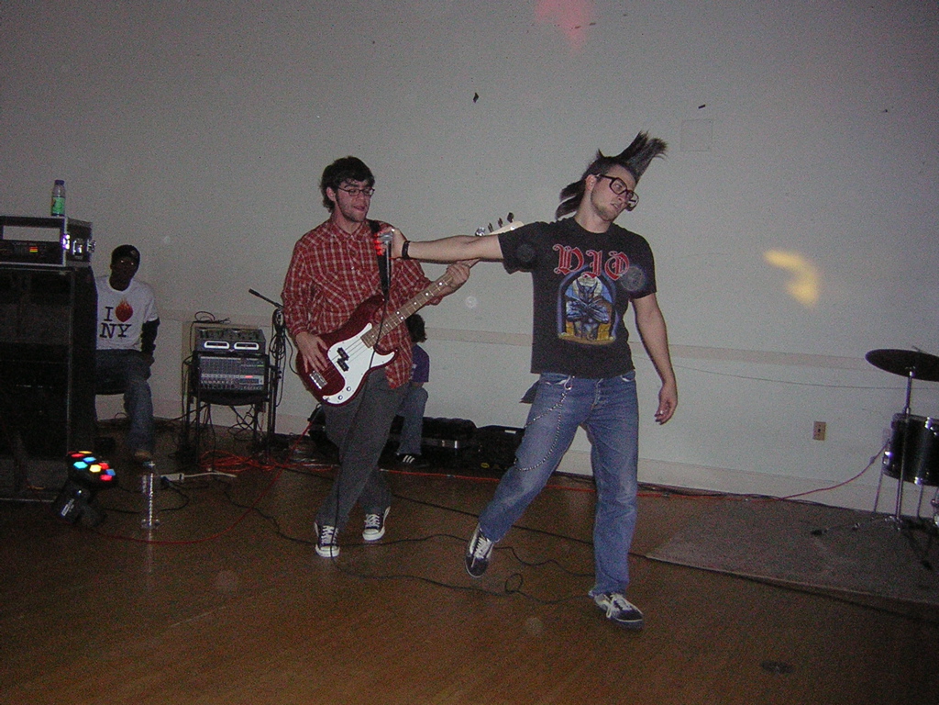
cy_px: 352
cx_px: 470
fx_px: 977
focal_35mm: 36
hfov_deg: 51.4
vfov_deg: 39.7
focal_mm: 4.7
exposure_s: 1/60.1
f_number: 2.6
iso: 200
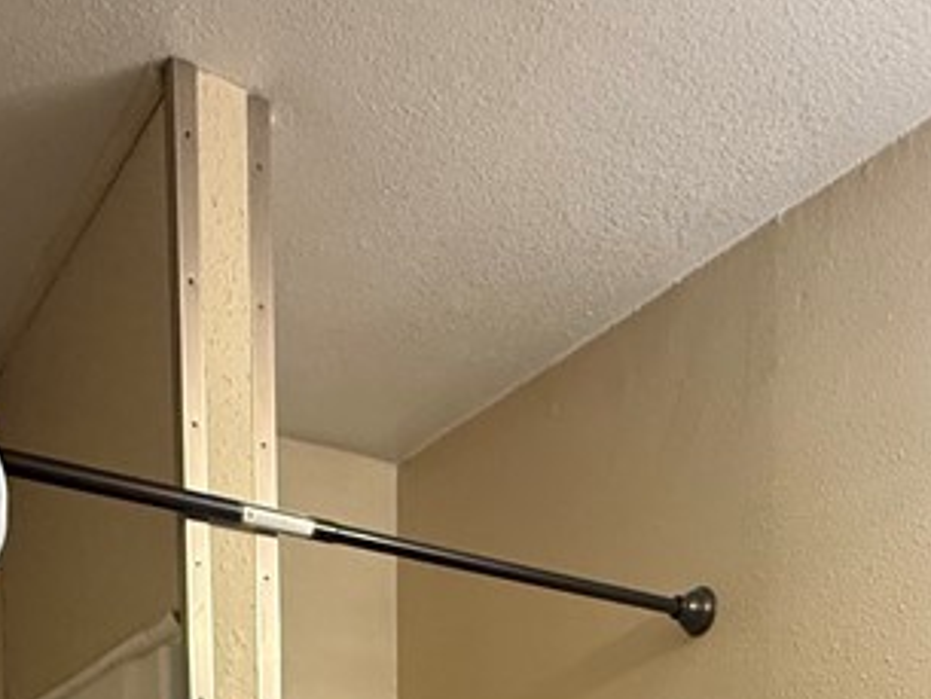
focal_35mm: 47
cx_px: 446
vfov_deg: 23.6
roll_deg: +0.1
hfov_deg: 40.4
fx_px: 1265
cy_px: 1087
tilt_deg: -5.1
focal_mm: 2.22
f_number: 2.2
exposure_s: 1/60
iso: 320
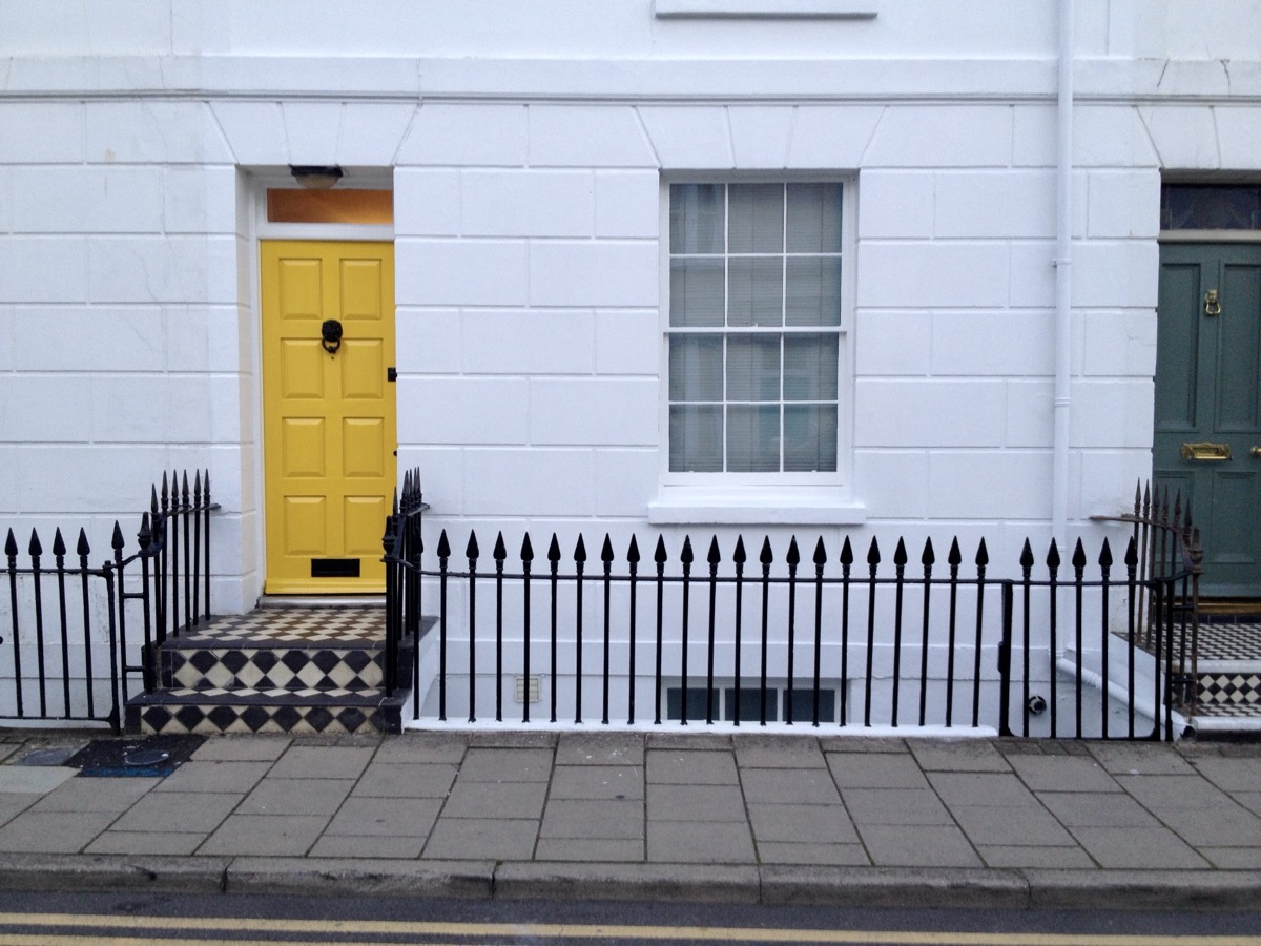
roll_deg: +0.2
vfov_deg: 40.7
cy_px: 473
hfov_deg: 52.6
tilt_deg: -5.3
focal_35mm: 35
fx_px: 1275
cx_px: 630
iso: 50
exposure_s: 1/24
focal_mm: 4.28
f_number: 2.4
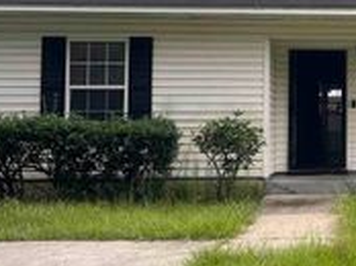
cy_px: 66
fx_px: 739
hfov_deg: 24.7
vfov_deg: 20.2
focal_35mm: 72
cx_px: 417
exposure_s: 1/410
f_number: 1.6
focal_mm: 5.1
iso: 32
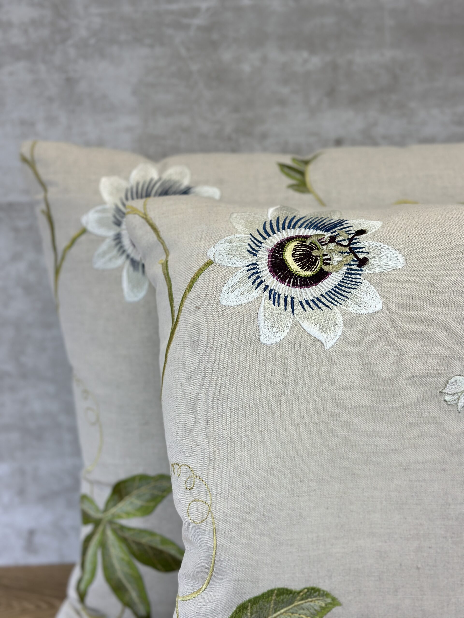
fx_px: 858
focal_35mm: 48
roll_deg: +2.2
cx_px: 232
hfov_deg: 30.3
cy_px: 309
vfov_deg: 39.7
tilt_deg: -13.8
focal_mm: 6.86
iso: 80
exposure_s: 1/225
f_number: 1.78
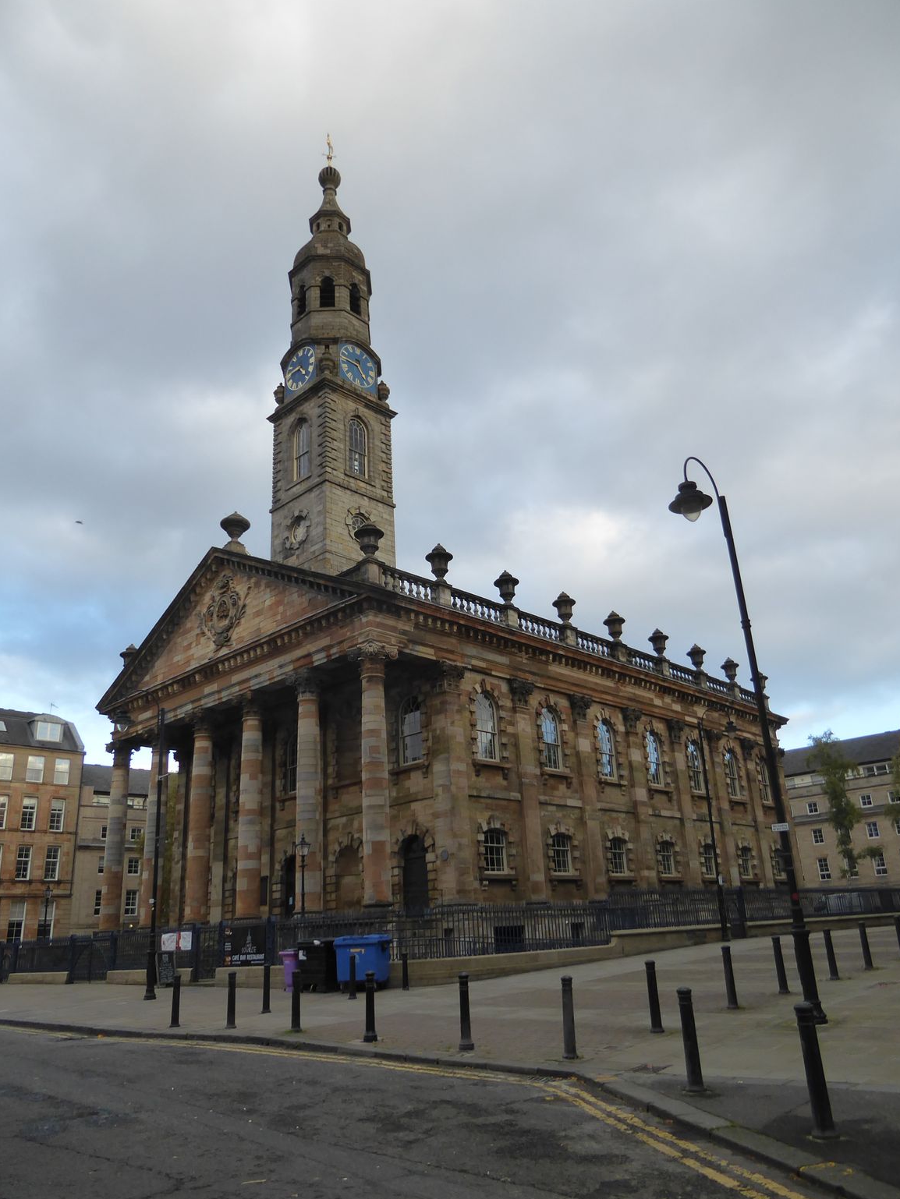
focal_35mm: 26
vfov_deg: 67.3
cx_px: 453
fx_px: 901
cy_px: 606
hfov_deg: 53.1
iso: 125
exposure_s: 1/160
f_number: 3.3
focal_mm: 4.3
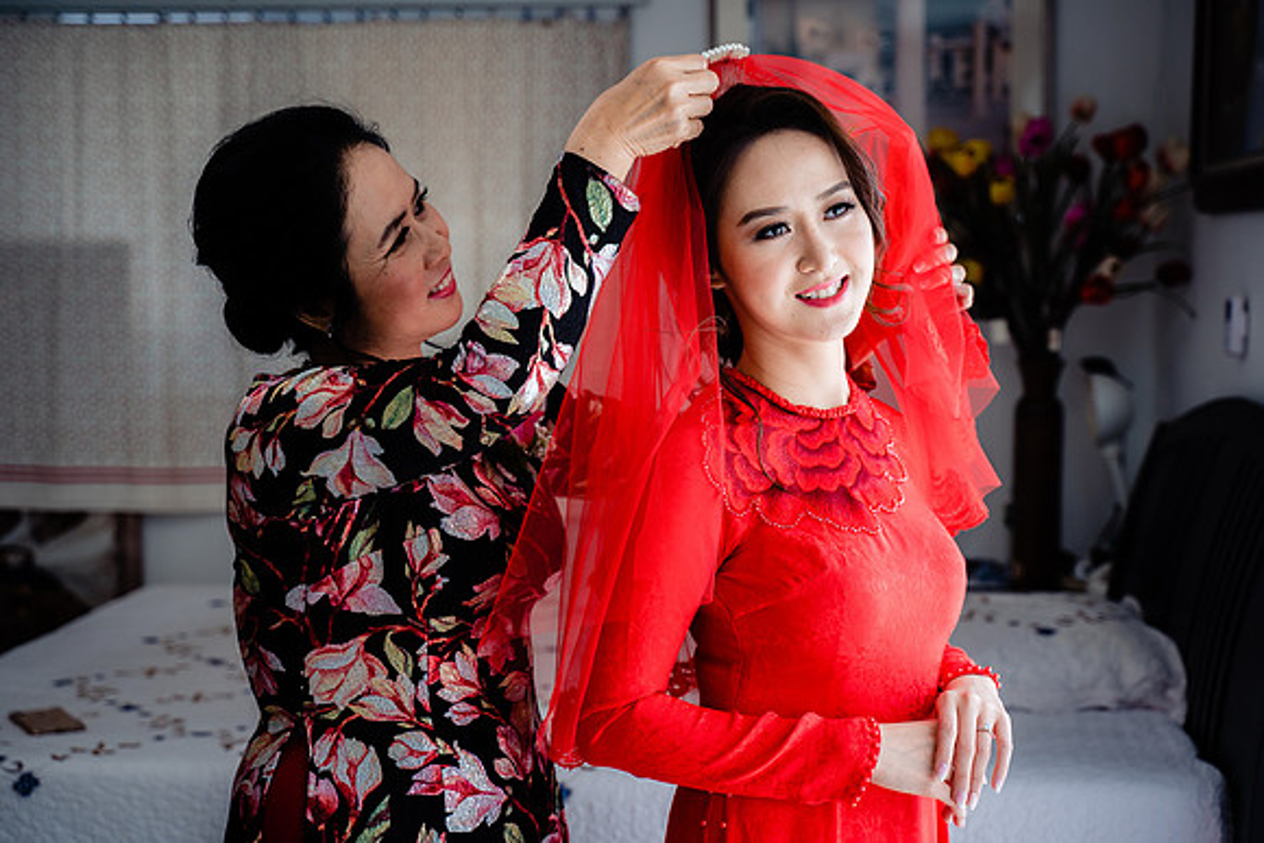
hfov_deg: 35.6
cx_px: 632
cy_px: 422
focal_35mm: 56
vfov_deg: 24.2
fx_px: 1967
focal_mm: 56
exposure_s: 1/200
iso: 250
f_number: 3.5
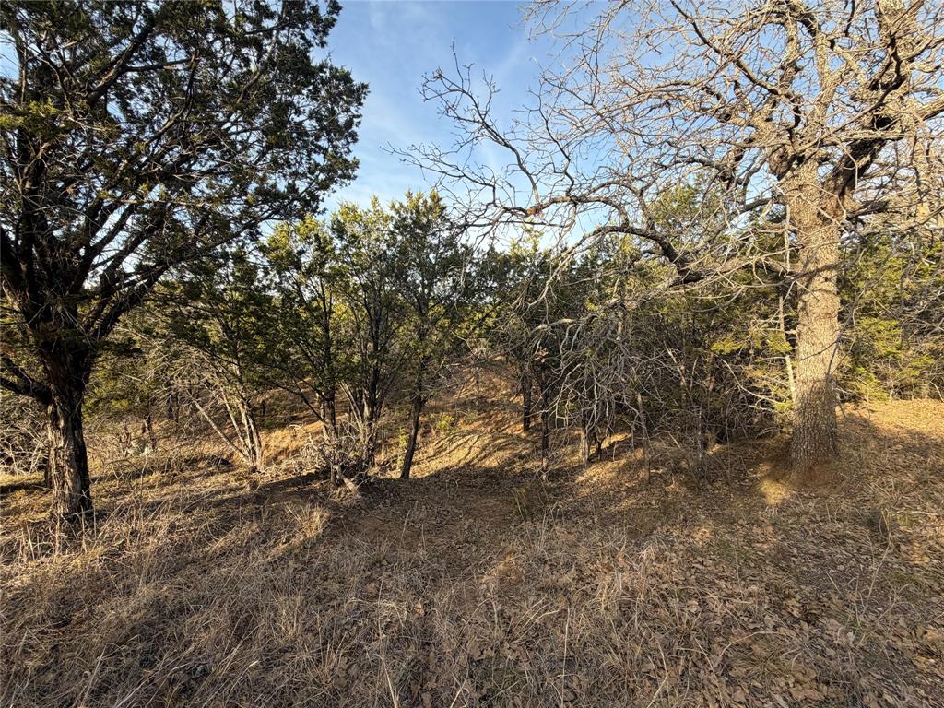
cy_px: 354
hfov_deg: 102.1
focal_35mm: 14
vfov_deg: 85.7
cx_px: 472
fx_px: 382
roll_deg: -2.3
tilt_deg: -1.2
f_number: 2.2
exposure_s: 1/398
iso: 50
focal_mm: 2.22
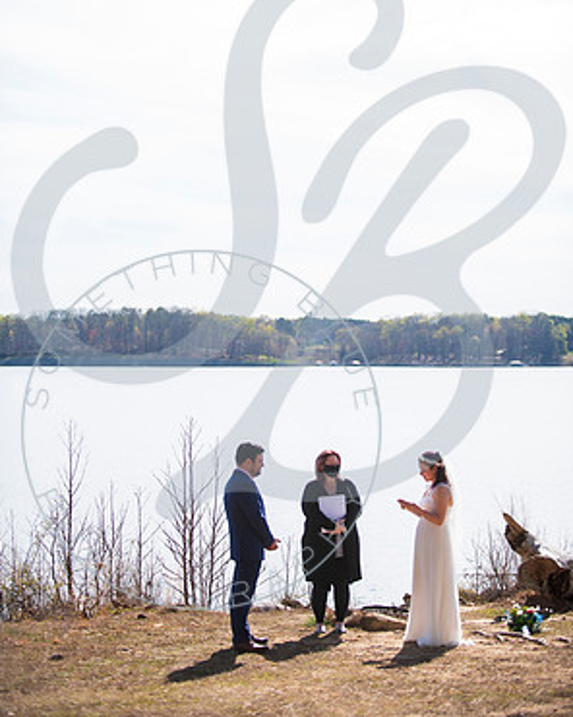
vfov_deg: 23.8
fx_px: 1696
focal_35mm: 80
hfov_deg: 19.2
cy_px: 283
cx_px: 288
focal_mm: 70
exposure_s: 1/1000
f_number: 2.8
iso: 100
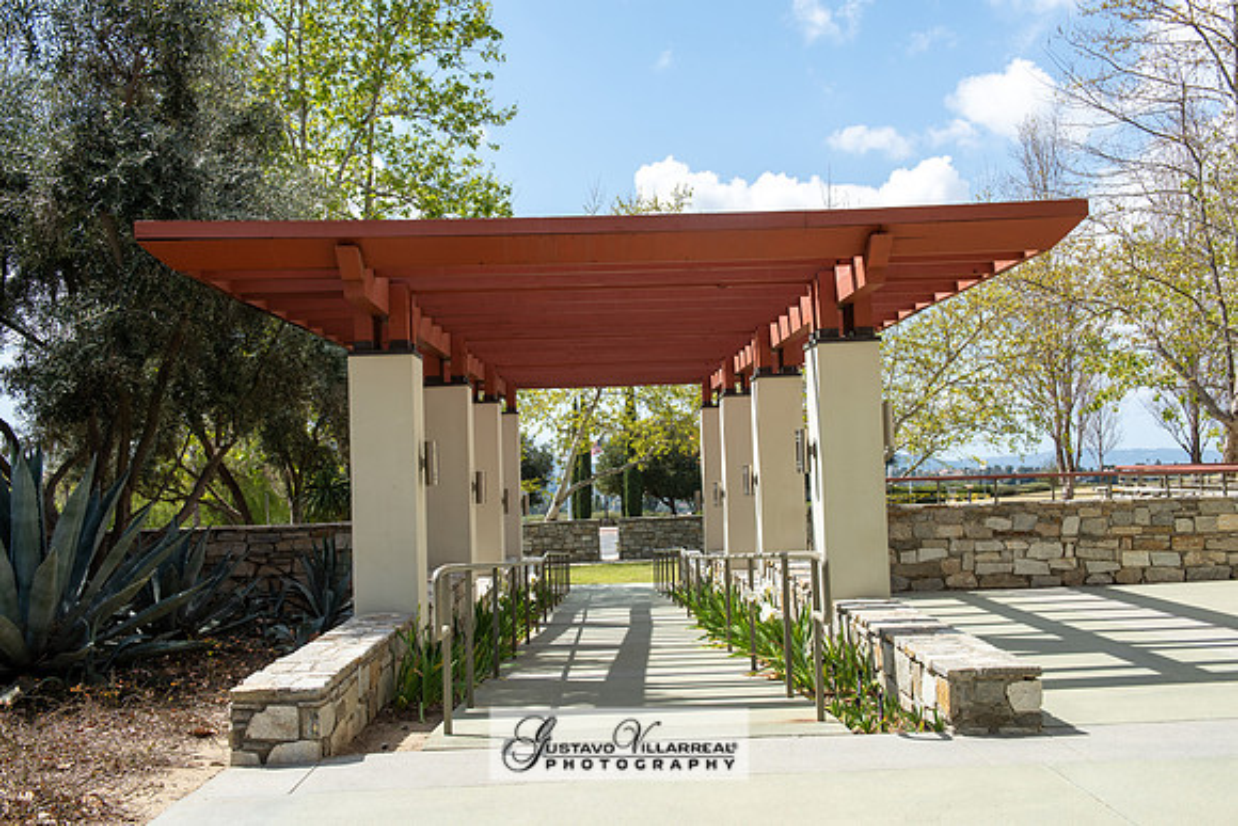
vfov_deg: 38.9
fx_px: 1169
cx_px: 619
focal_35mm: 34
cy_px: 413
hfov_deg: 55.8
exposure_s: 1/400
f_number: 11
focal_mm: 34
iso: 200
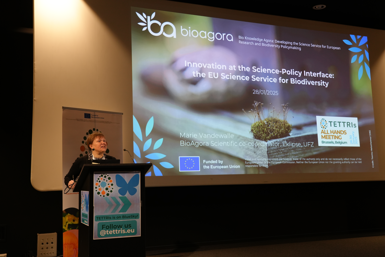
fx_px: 428
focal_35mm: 40
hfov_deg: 48.5
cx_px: 192
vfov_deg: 33.4
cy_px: 128
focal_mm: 40
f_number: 4
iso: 1600
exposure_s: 1/160
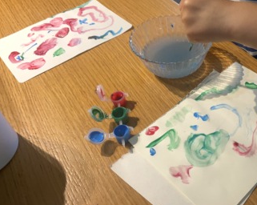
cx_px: 188
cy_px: 91
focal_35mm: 38
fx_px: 289
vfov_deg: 39.0
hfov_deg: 46.5
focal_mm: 5.1
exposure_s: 1/77
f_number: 1.6
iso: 125
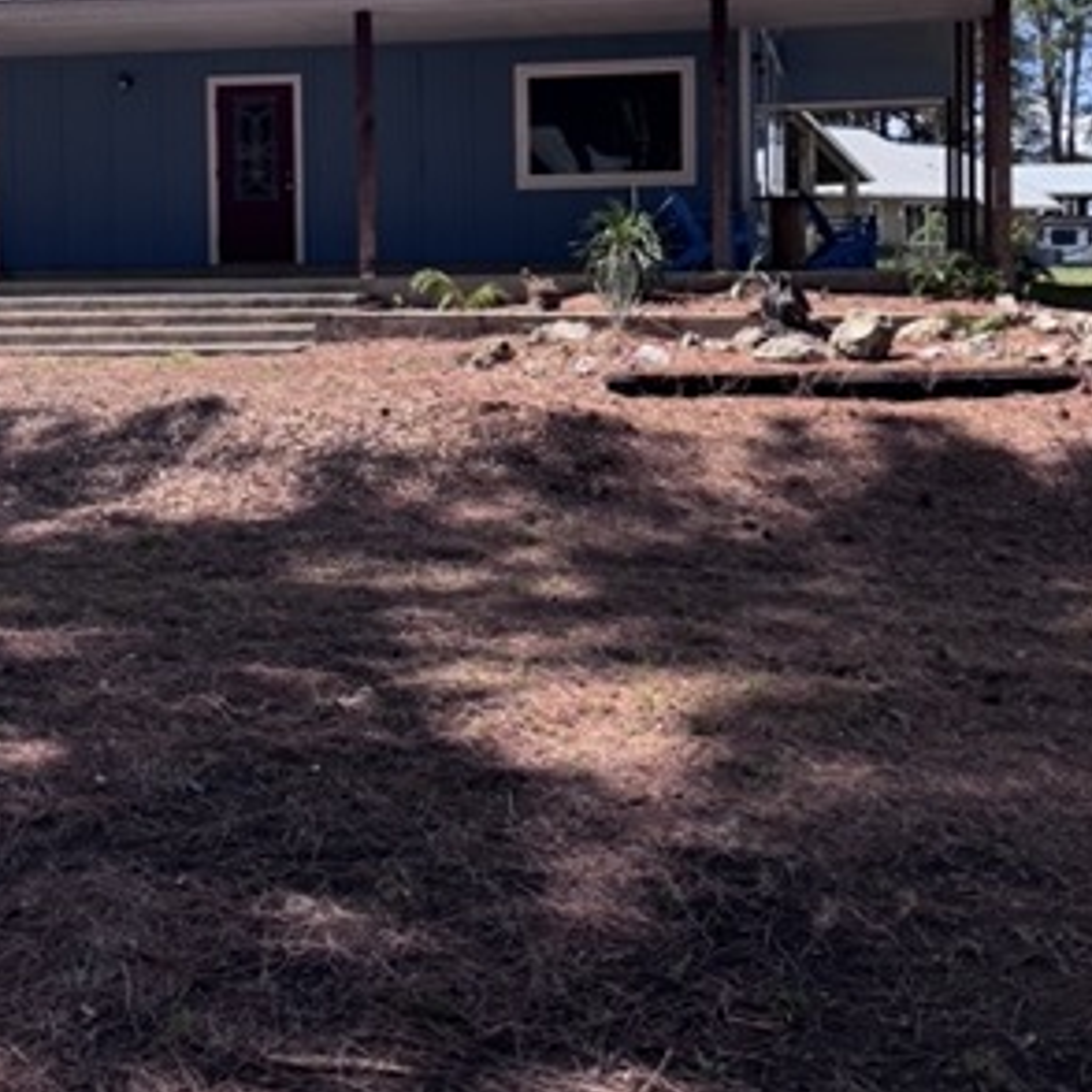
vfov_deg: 33.3
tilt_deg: -0.4
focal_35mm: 50
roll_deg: +0.9
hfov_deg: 34.0
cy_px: 260
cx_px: 509
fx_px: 1785
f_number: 1.6
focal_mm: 5.96
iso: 50
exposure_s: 1/3311
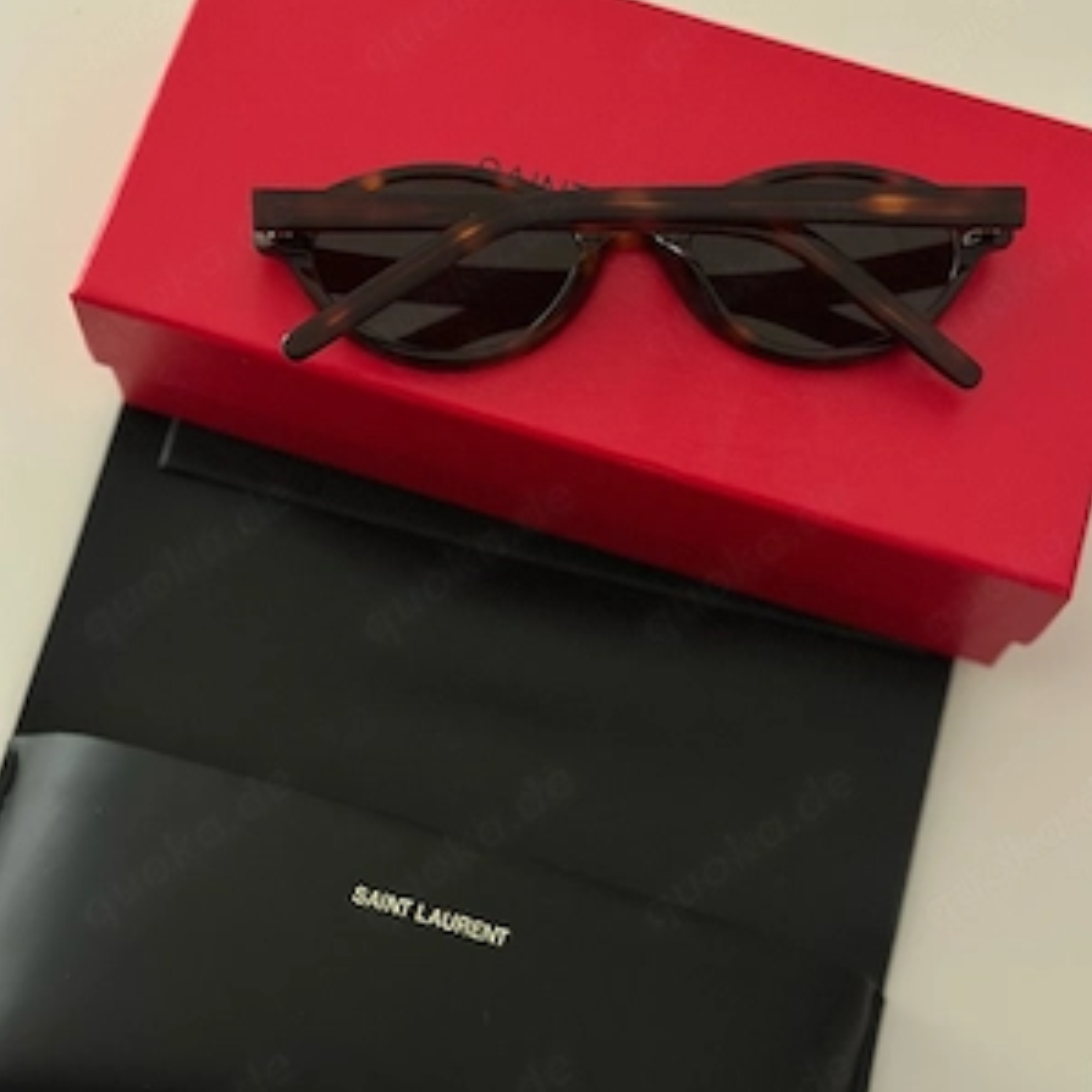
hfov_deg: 30.0
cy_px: 601
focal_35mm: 57
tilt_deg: -75.1
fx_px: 2034
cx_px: 546
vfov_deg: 30.0
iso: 640
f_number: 1.78
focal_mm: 6.86
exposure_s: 1/40
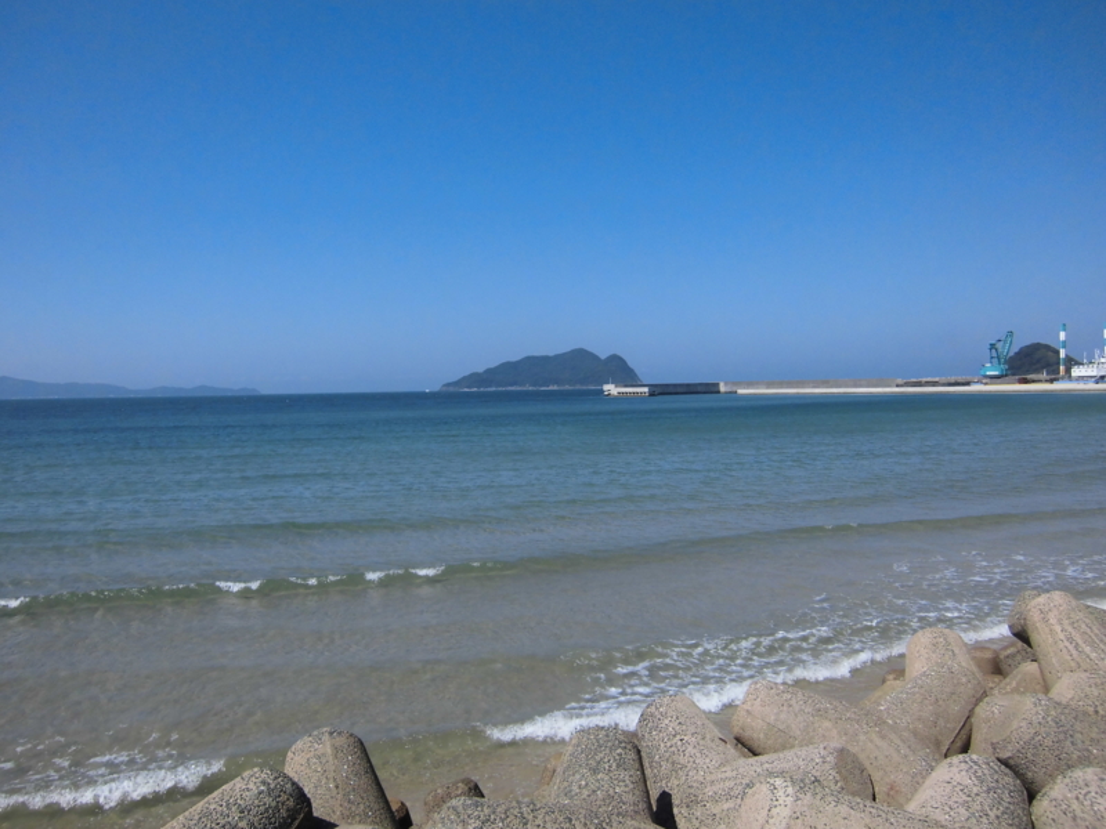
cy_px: 414
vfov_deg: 53.1
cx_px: 553
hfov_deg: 67.3
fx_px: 831
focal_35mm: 26
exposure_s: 1/250
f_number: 7.9
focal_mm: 4.7
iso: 100
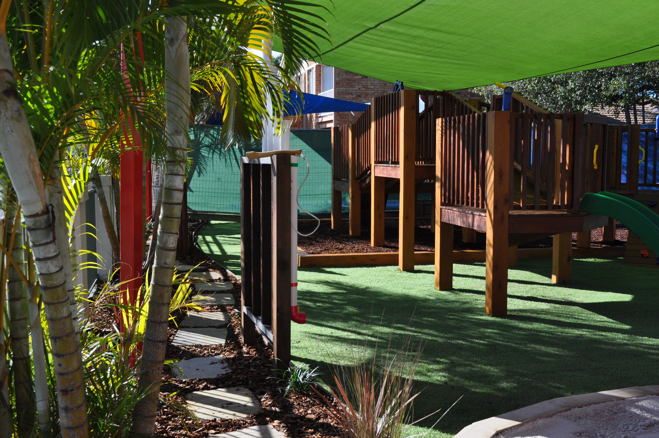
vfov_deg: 31.8
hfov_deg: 46.4
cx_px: 330
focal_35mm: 42
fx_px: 768
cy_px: 219
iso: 200
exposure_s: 1/200
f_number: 7.1
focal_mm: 28
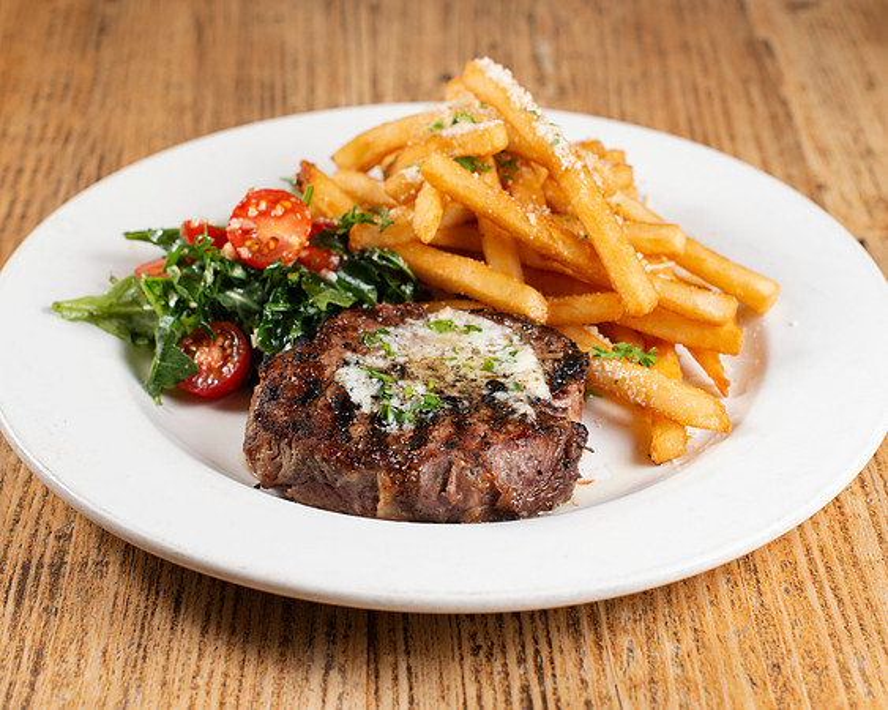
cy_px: 337
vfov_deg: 21.4
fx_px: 1874
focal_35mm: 71
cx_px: 449
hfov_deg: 26.7
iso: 250
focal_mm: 50
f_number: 5
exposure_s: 1/200
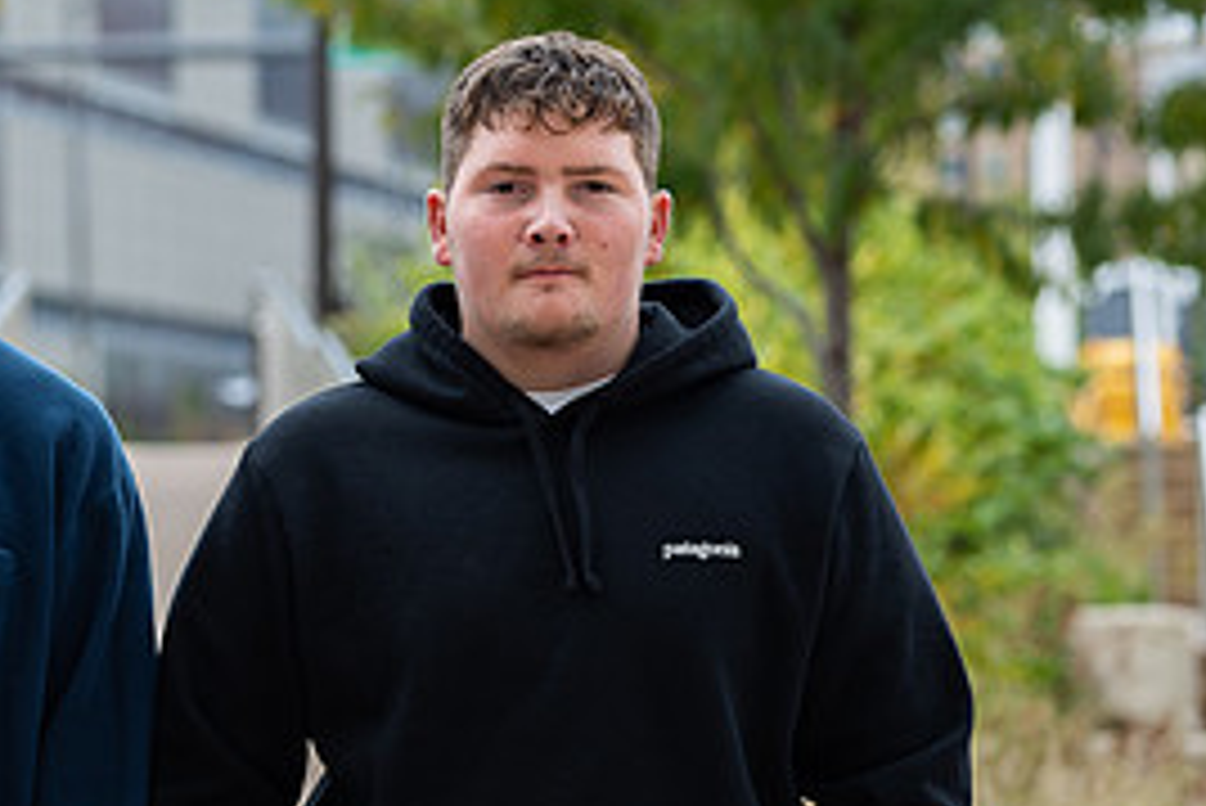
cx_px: 269
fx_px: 7005
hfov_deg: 9.8
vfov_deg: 6.6
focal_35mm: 209
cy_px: 368
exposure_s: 1/125
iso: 50
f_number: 3.5
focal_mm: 85
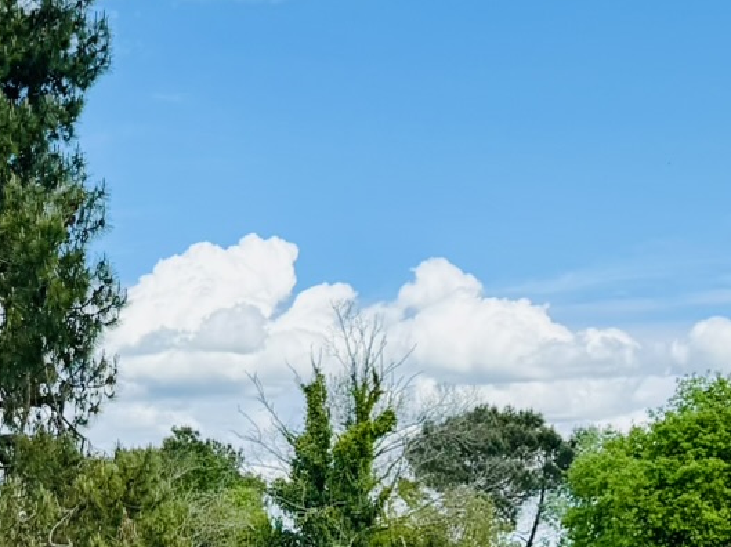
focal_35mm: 93
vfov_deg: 14.9
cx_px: 112
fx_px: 1963
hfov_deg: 20.8
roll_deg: +0.0
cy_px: 772
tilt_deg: -4.8
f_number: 1.78
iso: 80
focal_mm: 6.76
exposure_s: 1/3413
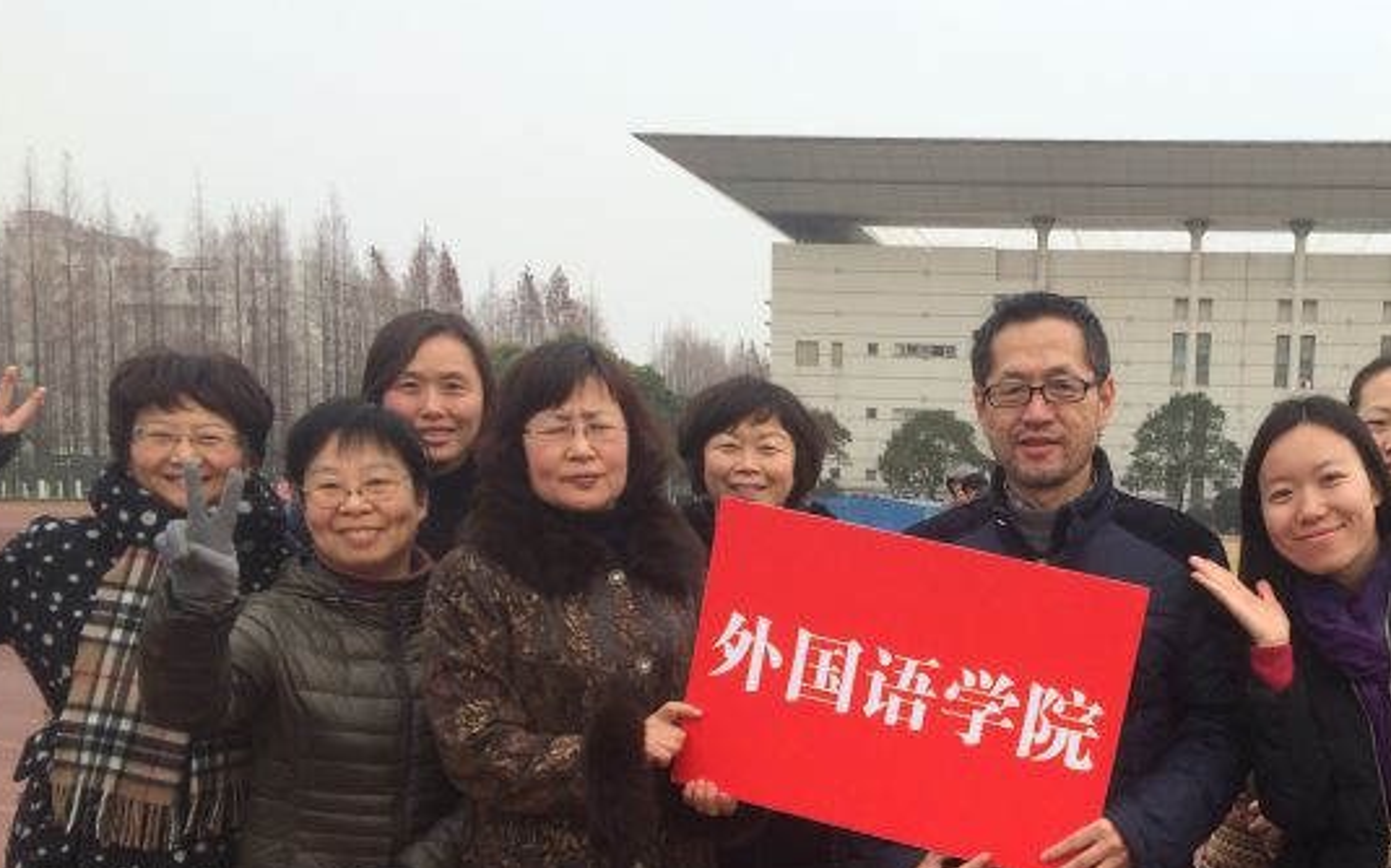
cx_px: 1001
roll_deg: -0.4
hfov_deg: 42.5
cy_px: 728
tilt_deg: -8.1
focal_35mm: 46
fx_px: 1743
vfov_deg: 27.3
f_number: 2.2
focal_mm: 4.15
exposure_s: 1/519
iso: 32
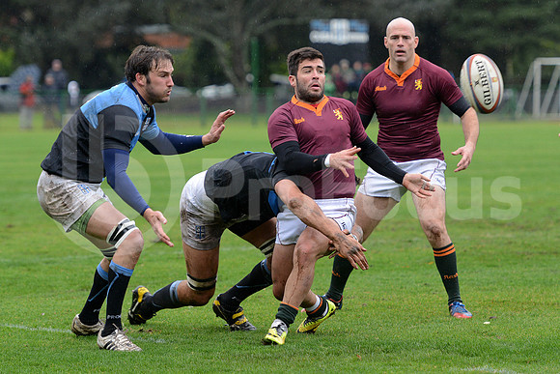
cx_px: 280
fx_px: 2956
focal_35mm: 190
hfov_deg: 10.8
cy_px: 187
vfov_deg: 7.2
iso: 1250
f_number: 4
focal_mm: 190
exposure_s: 1/500
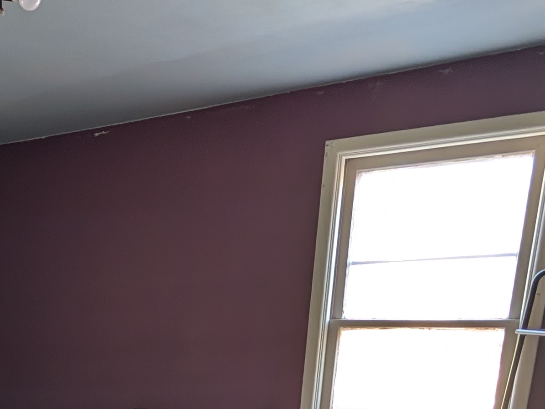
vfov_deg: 30.2
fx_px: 646
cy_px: 484
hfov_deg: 40.8
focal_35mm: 41
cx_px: 17
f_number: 1.7
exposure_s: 1/27.4
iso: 66
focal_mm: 2.02
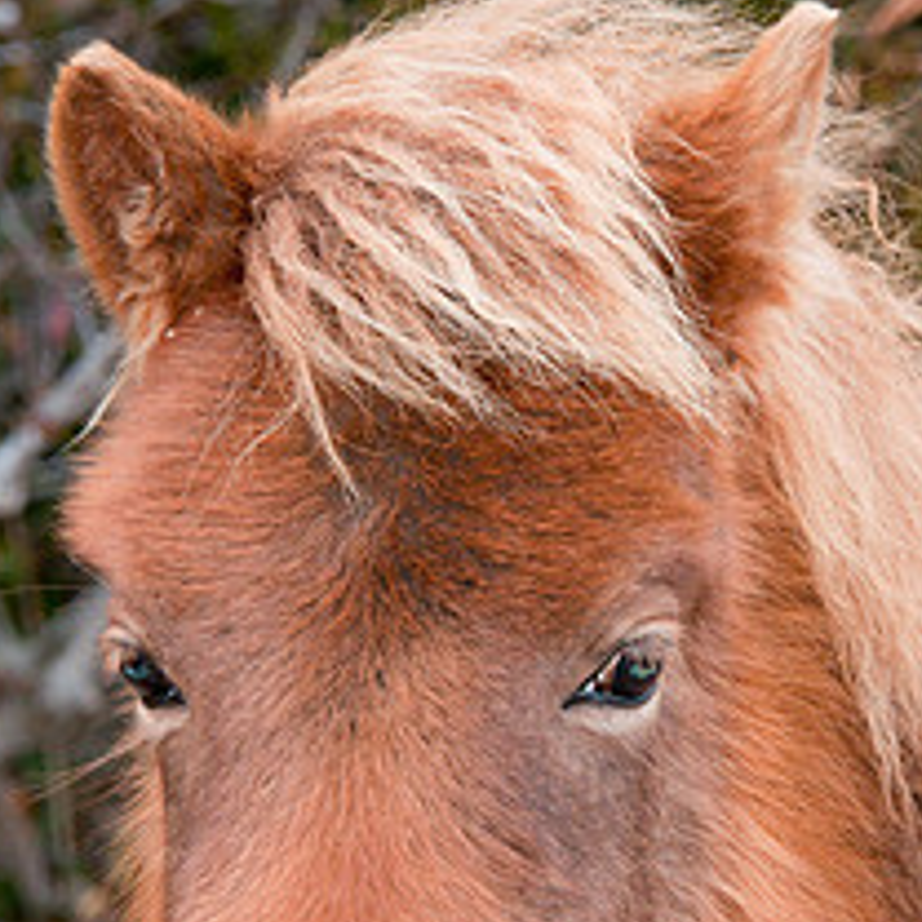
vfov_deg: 4.0
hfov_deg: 4.0
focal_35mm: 441
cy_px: 745
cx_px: 490
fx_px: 13289
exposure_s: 1/60
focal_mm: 160
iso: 400
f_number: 8
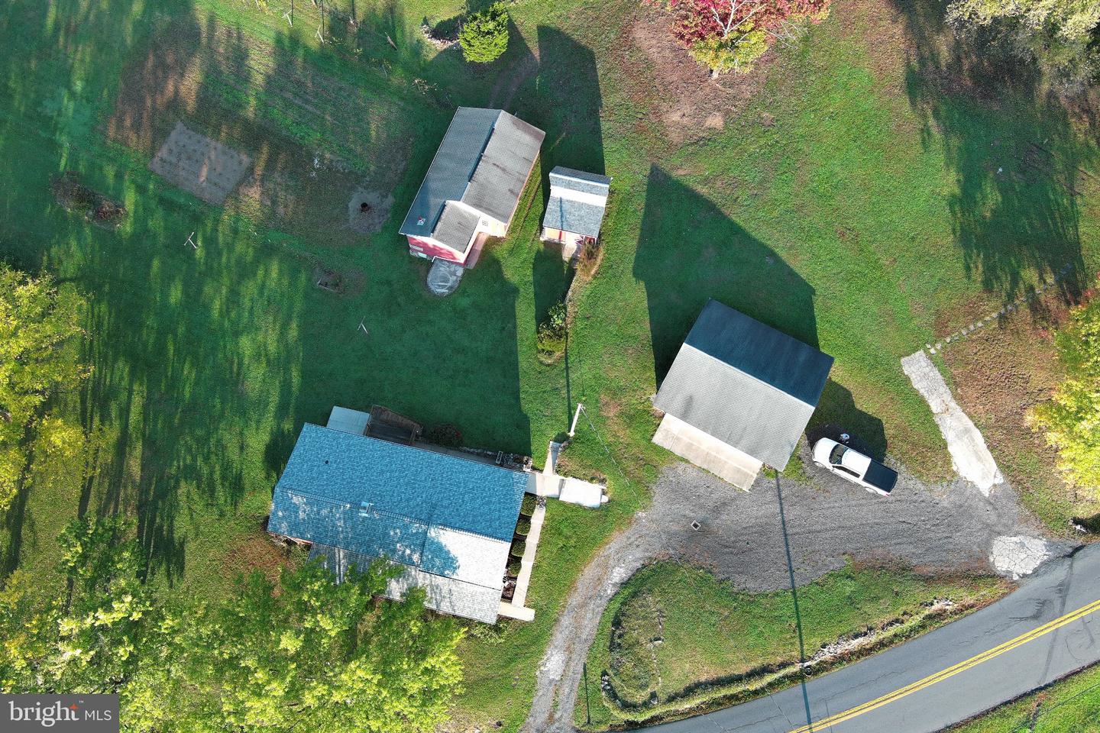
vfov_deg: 45.0
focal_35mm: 29
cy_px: 366
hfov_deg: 63.7
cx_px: 550
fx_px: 886
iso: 100
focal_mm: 10.57
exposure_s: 1/149
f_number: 2.8
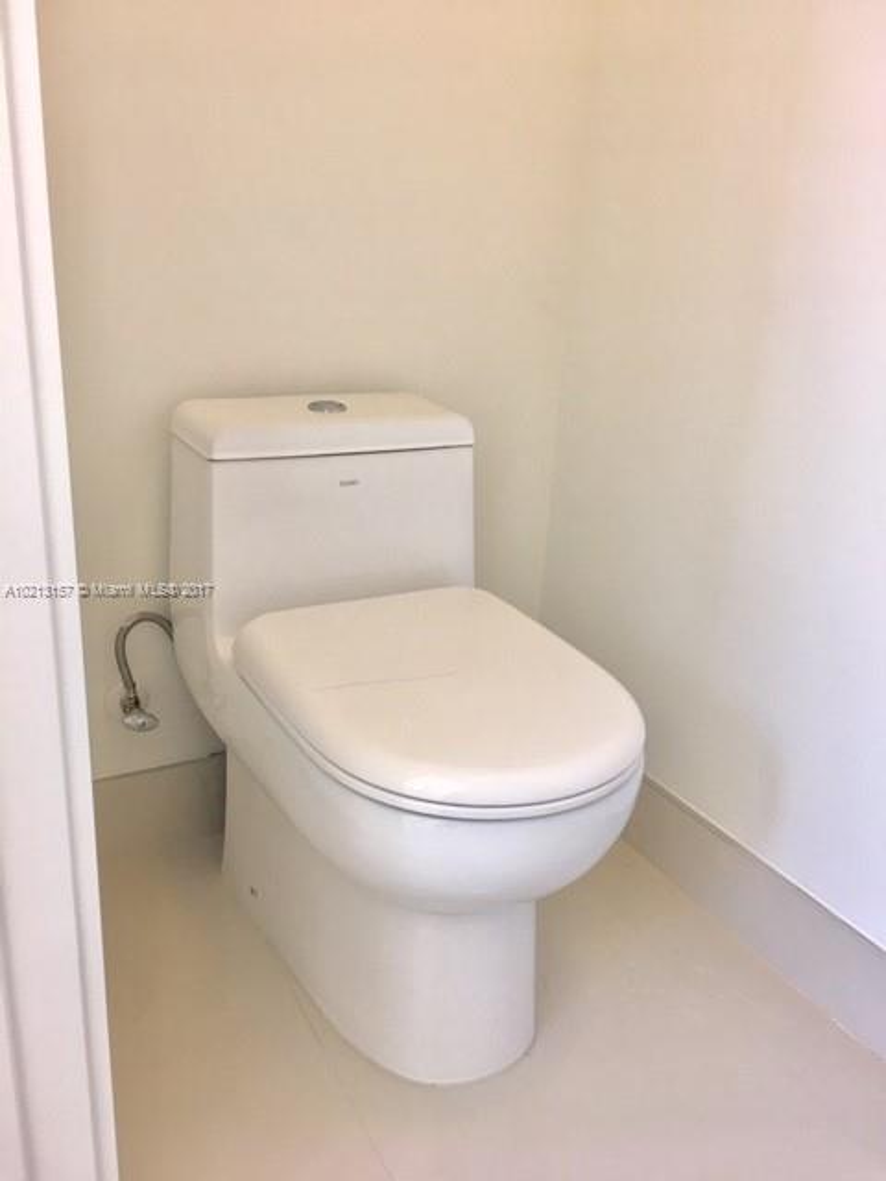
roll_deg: -3.1
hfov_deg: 48.2
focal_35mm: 29
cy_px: 590
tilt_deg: -18.7
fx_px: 990
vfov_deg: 61.7
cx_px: 443
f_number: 2.2
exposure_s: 1/15
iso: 25
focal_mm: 4.15
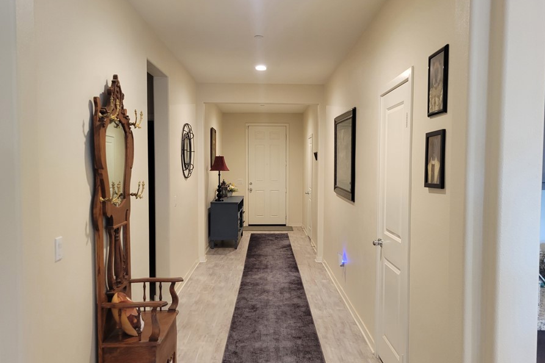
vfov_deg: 42.3
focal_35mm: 31
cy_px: 197
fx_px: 469
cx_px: 283
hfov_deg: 60.3
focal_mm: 5.4
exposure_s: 1/40
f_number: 1.8
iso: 250
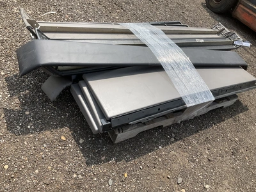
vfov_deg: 48.2
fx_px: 214
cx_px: 128
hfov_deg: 61.7
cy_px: 96
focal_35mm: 29
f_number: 1.8
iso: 25
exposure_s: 1/1730
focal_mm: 3
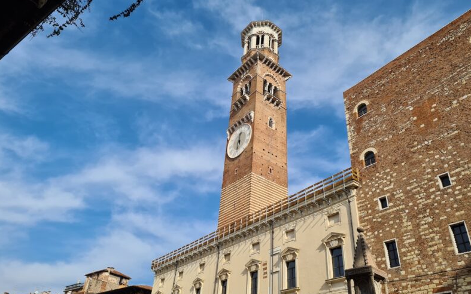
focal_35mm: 28
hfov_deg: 66.5
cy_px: 160
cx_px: 238
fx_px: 359
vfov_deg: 44.5
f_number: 1.8
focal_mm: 5.4
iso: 50
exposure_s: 1/2968
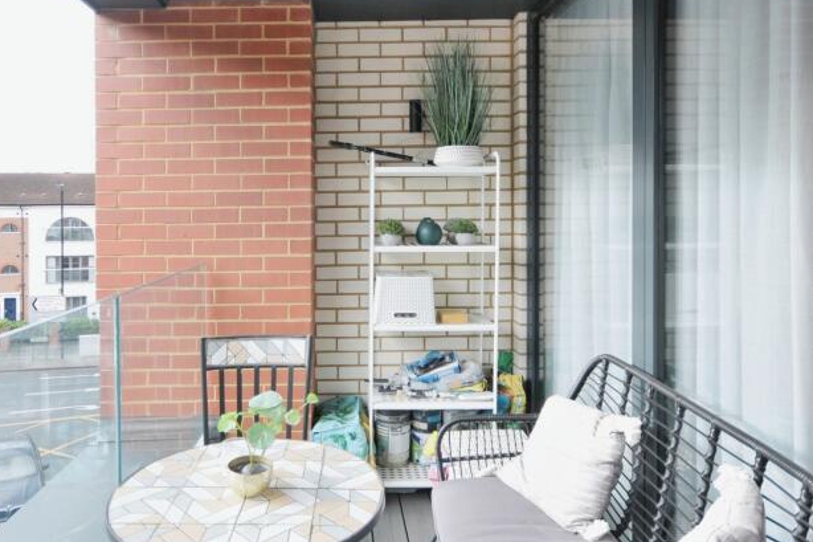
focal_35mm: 25
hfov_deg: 71.1
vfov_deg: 51.0
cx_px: 344
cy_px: 222
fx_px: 564
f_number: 6.3
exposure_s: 1/160
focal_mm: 10
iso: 200
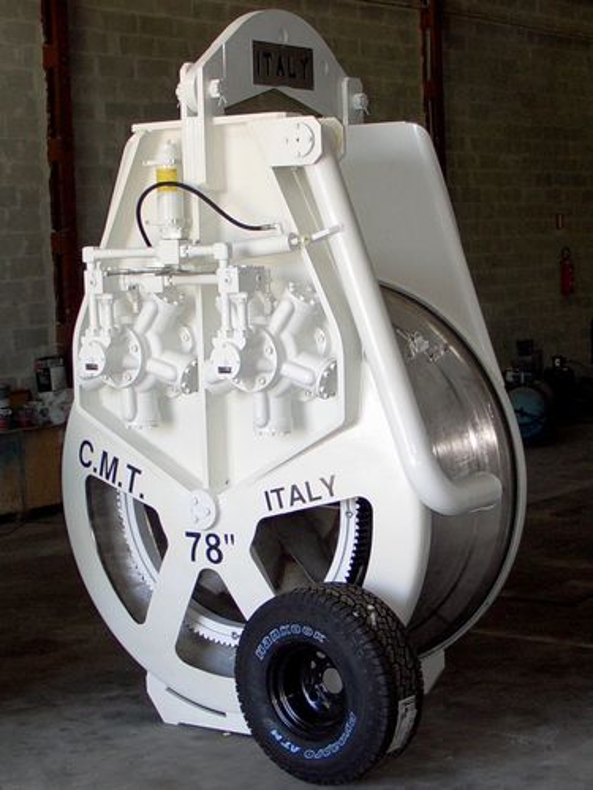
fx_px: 754
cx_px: 296
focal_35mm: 33
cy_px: 395
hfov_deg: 42.9
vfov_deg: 55.4
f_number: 2.8
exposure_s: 1/80
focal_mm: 7.1
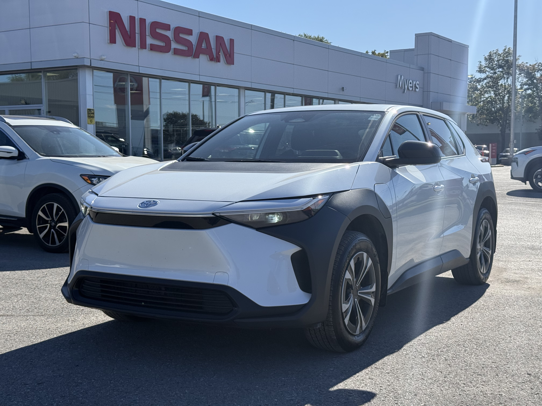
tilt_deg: -4.1
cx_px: 271
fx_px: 752
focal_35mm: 48
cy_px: 203
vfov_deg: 30.3
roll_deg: +0.0
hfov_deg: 39.7
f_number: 1.78
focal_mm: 6.76
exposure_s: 1/4587
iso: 64
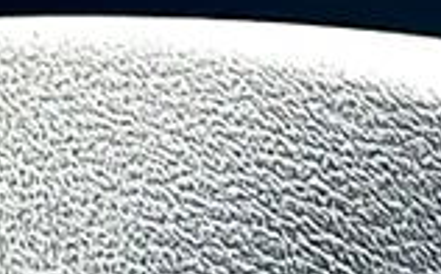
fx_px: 2710
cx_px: -394
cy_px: 407
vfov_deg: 5.7
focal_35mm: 226
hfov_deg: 8.9
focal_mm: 6.86
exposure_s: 1/40
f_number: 1.78
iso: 64
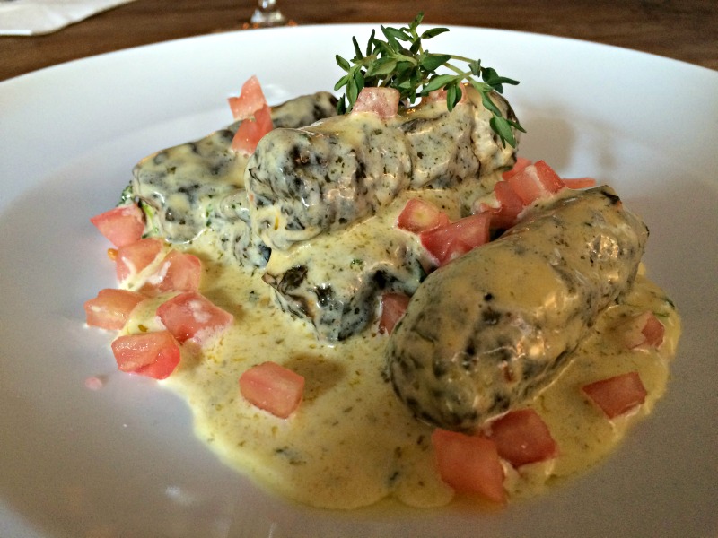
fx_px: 602
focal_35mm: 29
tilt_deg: -34.6
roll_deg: +0.9
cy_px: 269
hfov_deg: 61.7
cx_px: 359
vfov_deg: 48.2
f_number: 2.2
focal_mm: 4.15
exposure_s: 1/30
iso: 160
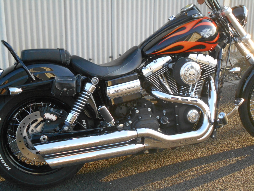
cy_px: 96
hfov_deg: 33.2
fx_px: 426
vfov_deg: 25.2
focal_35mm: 58
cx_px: 127
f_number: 4.9
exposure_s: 1/250
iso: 360
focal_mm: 10
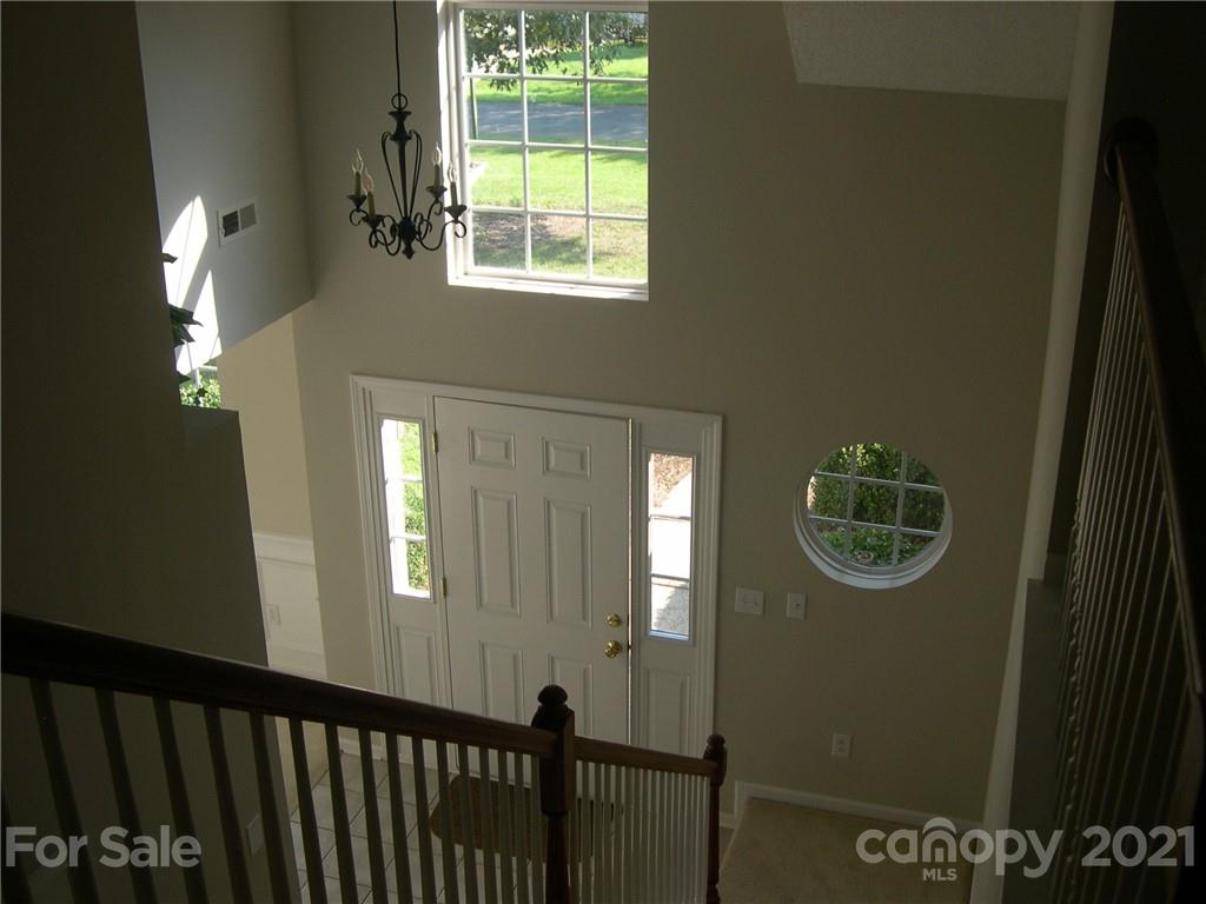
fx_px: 1324
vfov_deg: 37.7
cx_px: 603
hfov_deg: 49.0
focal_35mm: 38
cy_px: 452
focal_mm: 8
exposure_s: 1/189
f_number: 2.8
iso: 100
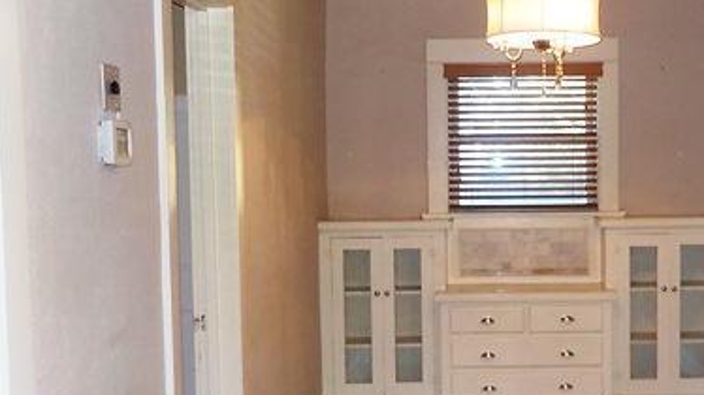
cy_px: 269
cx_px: 478
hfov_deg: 36.8
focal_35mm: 56
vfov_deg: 21.3
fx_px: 1045
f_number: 3.3
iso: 250
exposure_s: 1/30
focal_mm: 4.1
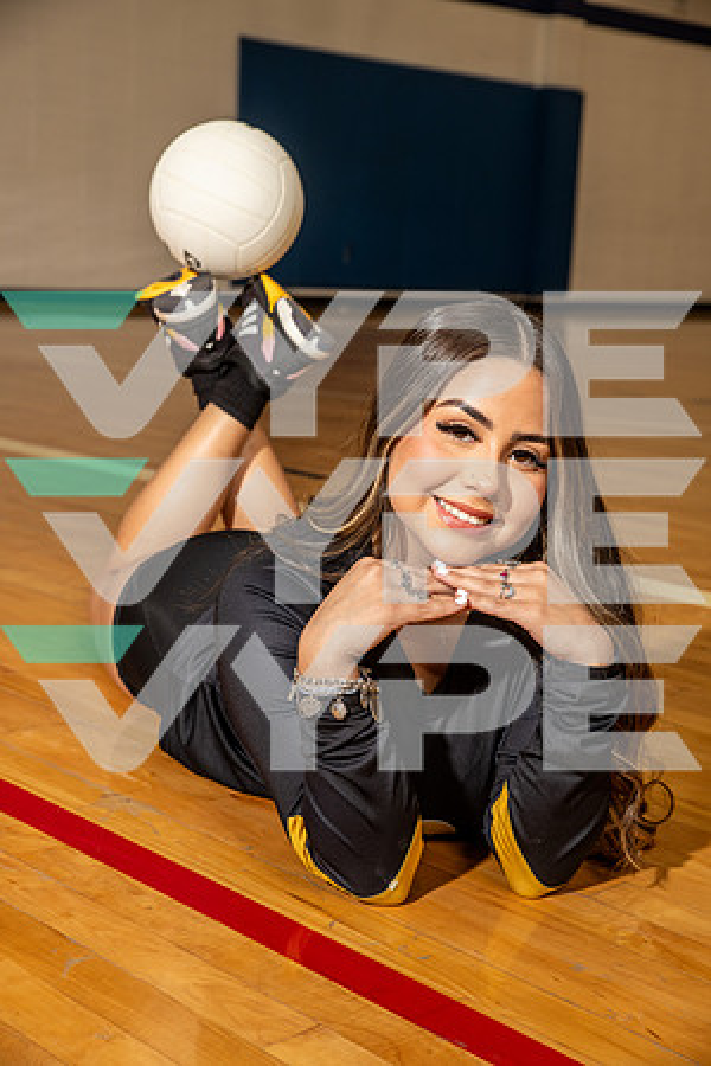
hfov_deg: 23.4
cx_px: 356
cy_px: 533
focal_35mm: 58
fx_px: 1718
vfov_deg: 34.5
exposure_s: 1/250
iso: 320
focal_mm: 58
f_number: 7.1
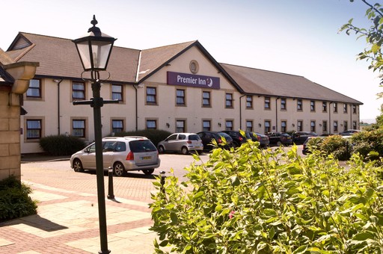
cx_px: 192
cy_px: 127
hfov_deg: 46.5
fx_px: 446
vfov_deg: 31.8
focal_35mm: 42
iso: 200
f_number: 10
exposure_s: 1/100
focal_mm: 28
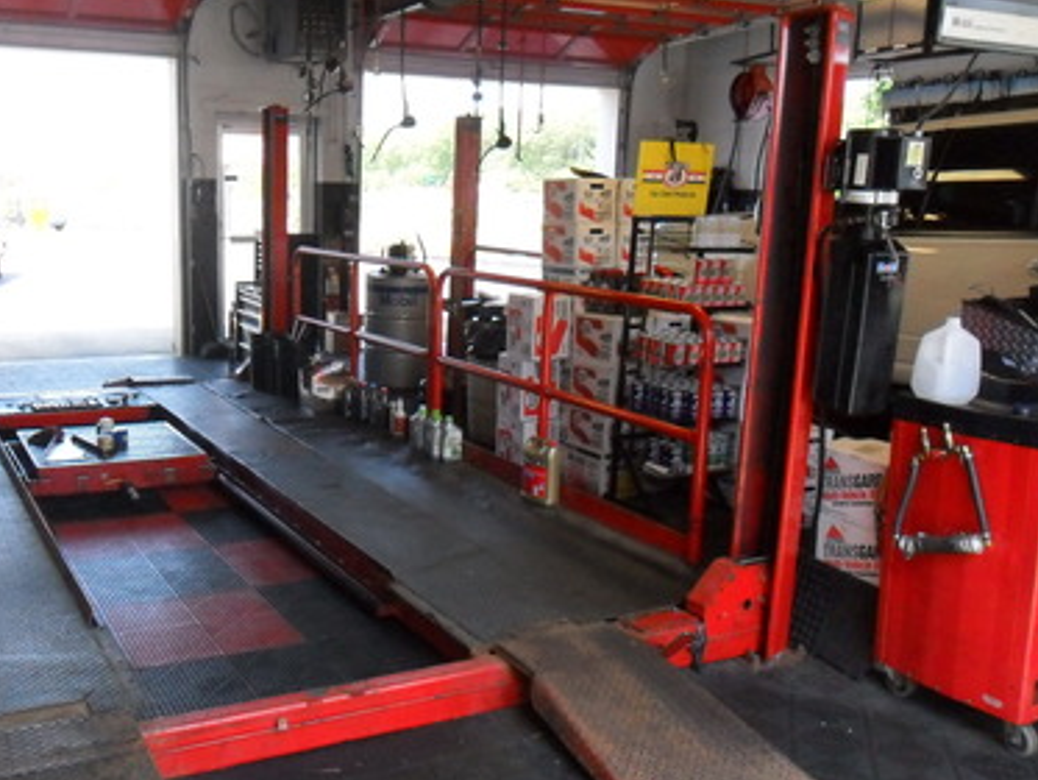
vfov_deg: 40.7
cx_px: 395
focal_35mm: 35
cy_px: 403
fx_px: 1050
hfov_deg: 52.1
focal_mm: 4.9
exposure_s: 1/250
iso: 400
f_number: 3.5
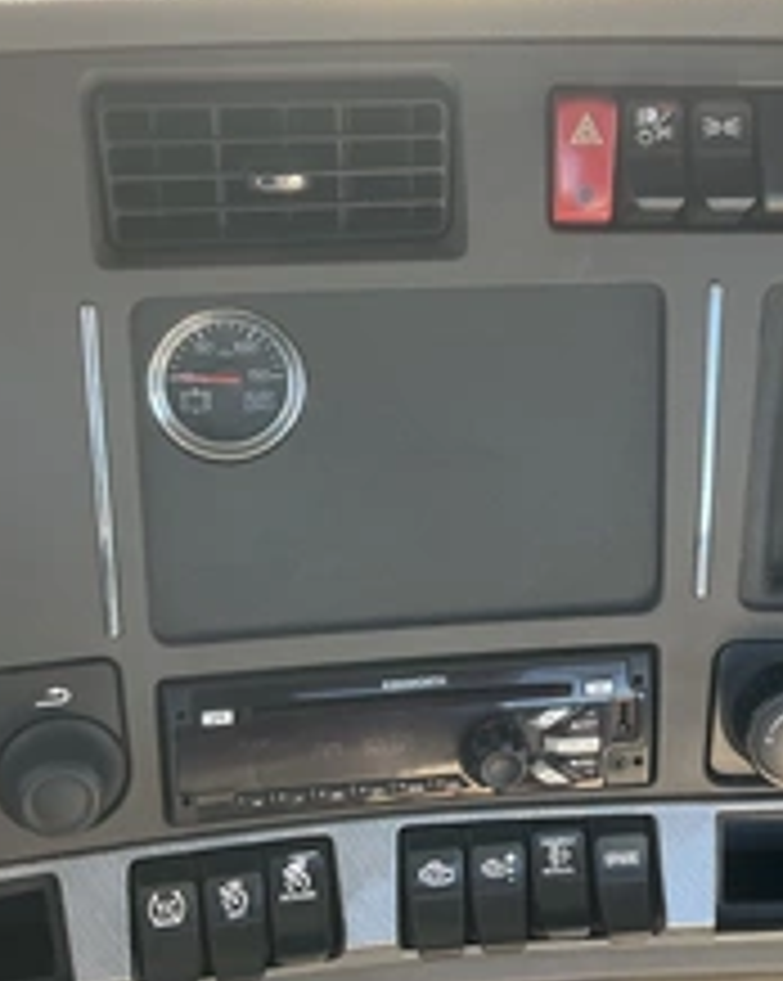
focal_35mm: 52
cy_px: 482
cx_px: 504
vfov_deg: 36.0
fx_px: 1508
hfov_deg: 29.0
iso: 50
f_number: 1.8
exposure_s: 1/122
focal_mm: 3
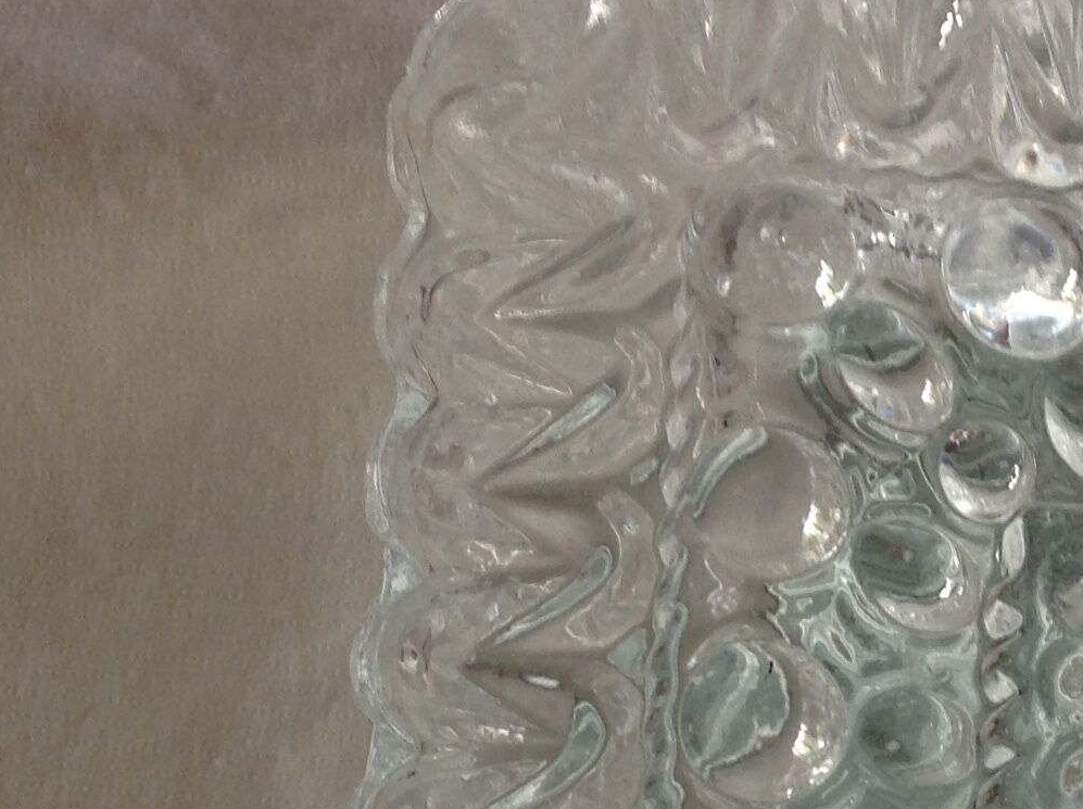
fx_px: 2843
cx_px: 1128
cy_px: 751
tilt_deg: -77.1
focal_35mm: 91
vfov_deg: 16.0
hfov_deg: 20.7
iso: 50
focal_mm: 4.28
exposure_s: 1/17
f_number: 2.4
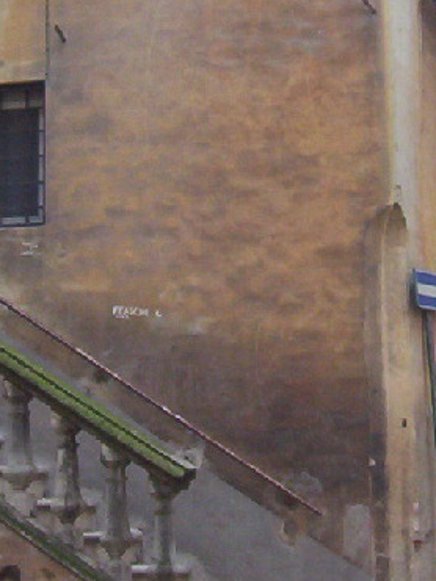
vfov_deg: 16.9
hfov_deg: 12.9
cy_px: 81
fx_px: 1932
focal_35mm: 115
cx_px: 267
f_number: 2.76
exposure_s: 1/173
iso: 100
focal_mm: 5.54
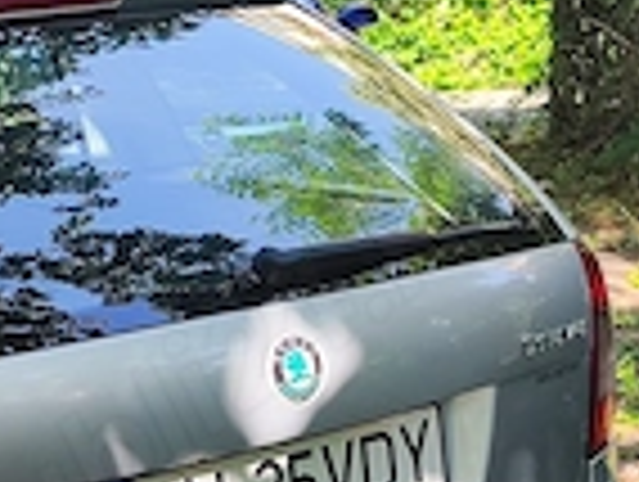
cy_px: 437
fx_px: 1794
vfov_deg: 15.1
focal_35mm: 97
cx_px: -104
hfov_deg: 19.2
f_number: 1.65
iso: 50
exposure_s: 1/161
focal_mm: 6.18
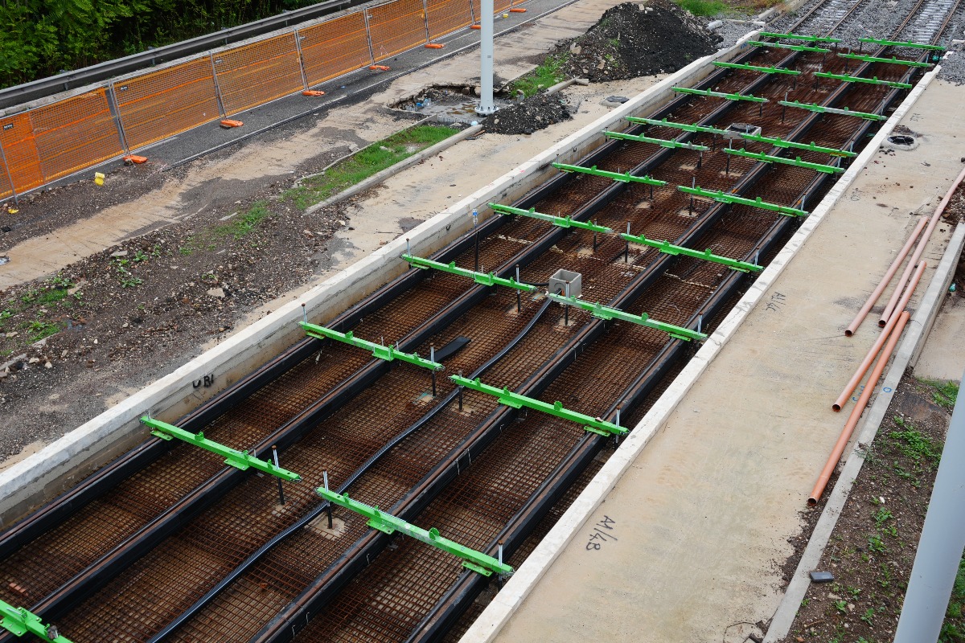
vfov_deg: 36.9
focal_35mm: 36
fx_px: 965
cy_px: 322
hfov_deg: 53.1
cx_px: 482
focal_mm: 24
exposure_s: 1/100
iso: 100
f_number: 7.1
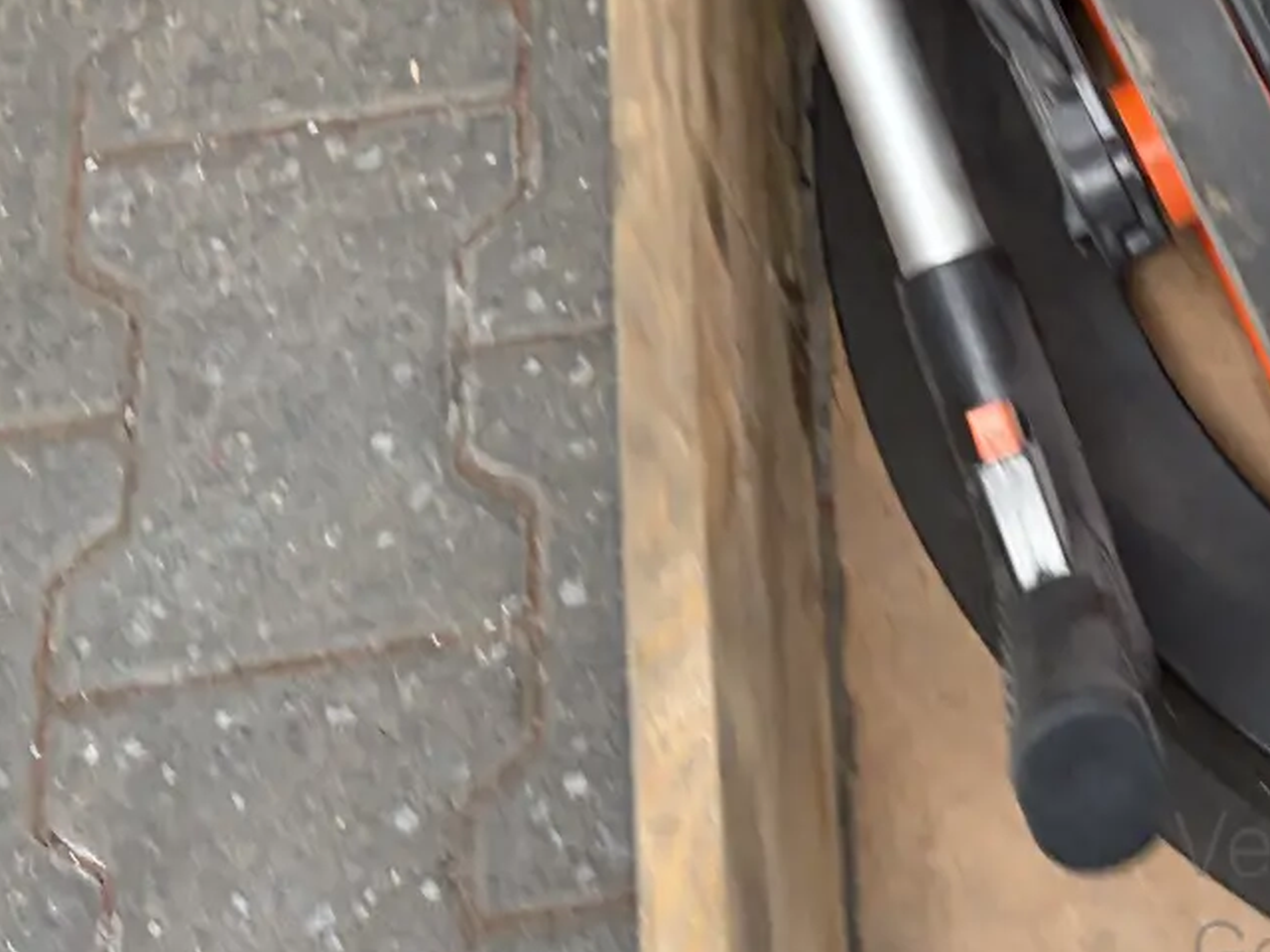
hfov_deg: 23.2
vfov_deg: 18.1
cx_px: 1457
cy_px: -153
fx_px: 2862
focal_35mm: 78
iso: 200
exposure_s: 1/60
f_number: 1.6
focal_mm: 5.96
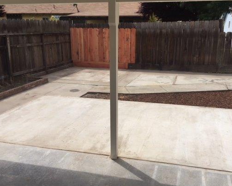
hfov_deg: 50.2
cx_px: 125
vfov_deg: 41.2
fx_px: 247
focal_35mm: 36
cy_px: 96
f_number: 2.2
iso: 32
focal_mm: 4.15
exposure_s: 1/2639
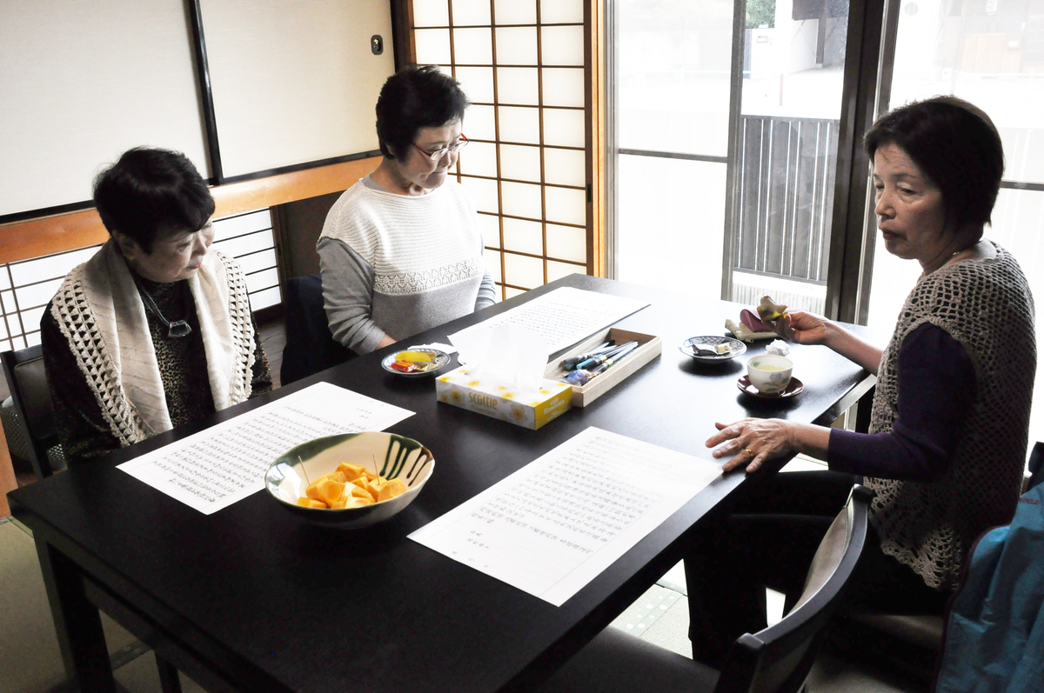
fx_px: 869
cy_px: 346
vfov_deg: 43.5
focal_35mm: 30
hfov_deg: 62.0
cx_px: 522
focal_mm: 20
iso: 800
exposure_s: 1/320
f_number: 9
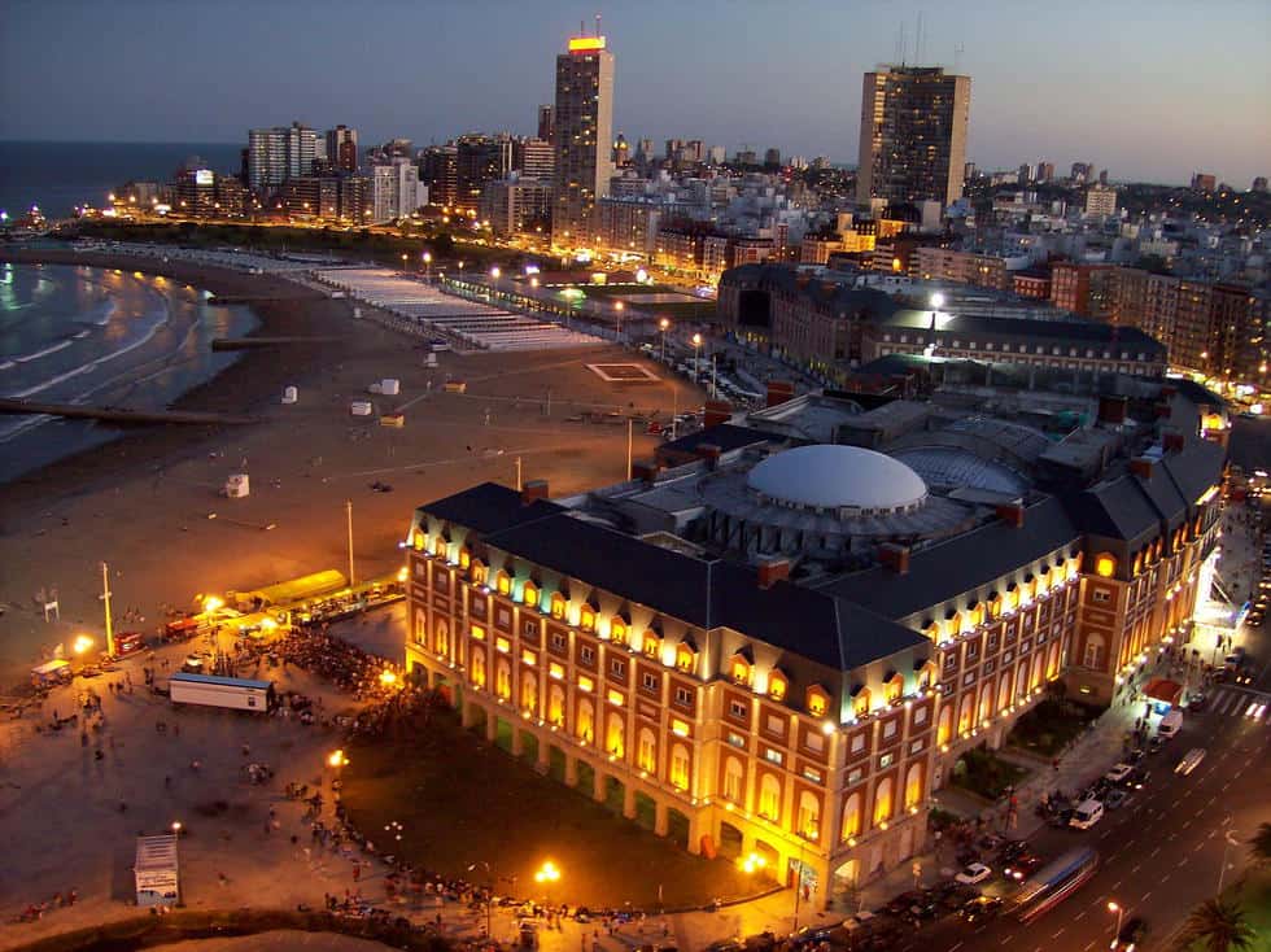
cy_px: 476
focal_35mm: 36
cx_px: 636
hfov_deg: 51.4
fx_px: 1321
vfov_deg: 39.6
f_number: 2.7
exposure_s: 1/2
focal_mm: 6
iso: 80
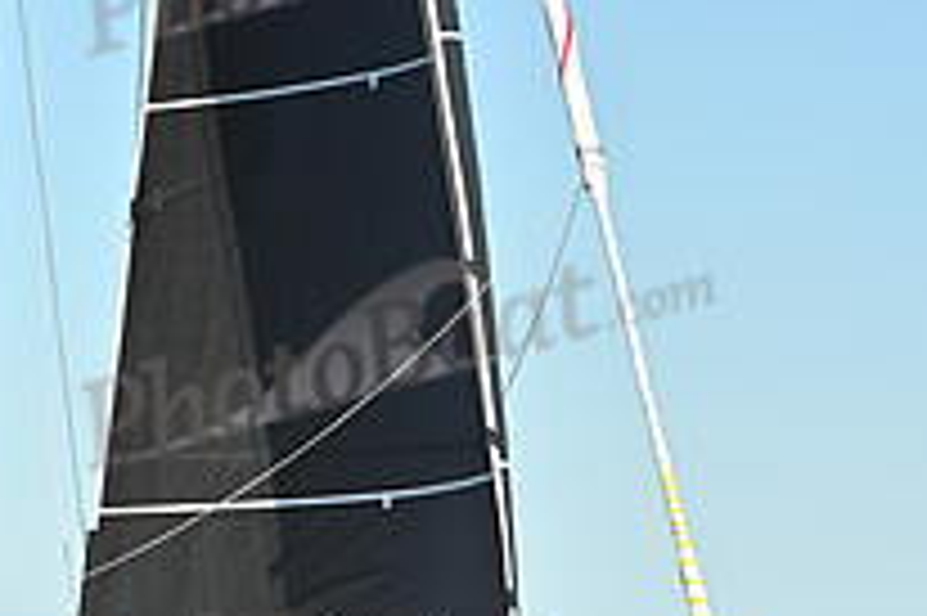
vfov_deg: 4.4
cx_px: -148
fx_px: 7976
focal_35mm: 310
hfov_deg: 6.6
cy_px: 650
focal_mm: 110
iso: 320
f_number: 7.1
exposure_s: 1/1250
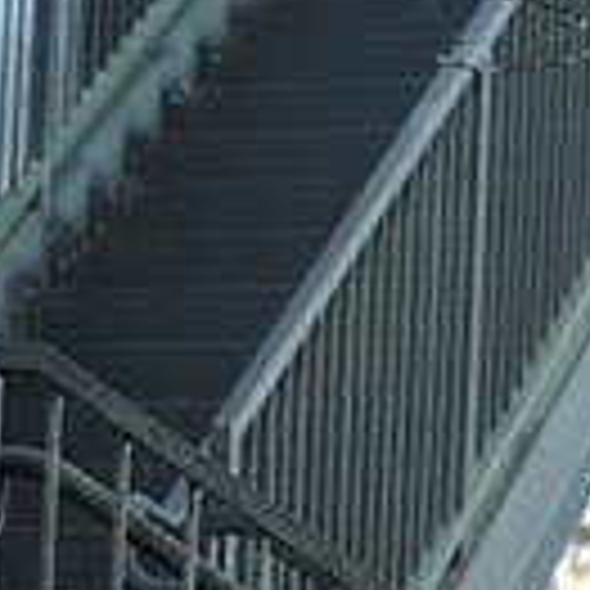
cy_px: 1270
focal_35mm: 346
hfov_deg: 5.0
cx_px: -171
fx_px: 6672
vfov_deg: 5.0
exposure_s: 1/100
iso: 200
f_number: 6.3
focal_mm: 92
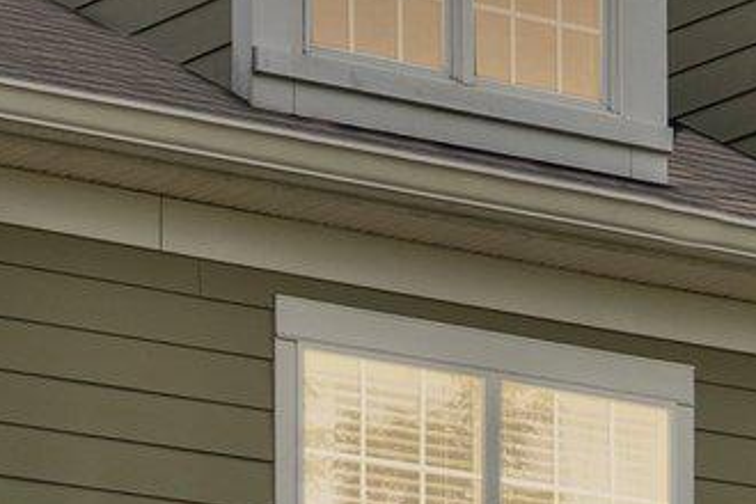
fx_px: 4557
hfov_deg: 9.2
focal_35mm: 217
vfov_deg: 6.2
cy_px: 1034
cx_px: -412
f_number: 7.1
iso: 200
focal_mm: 35
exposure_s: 1/800
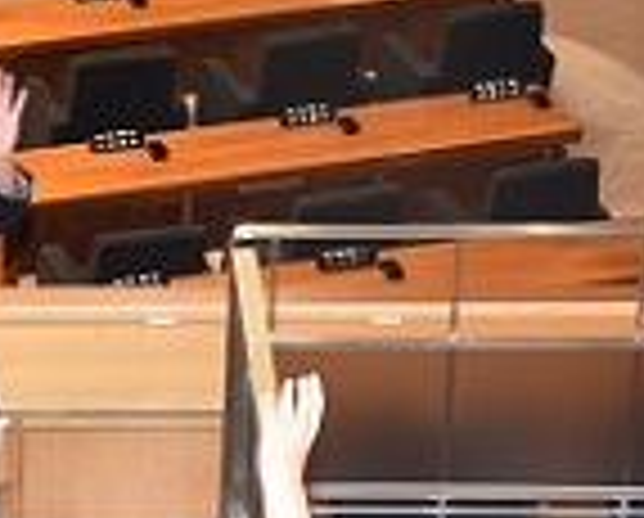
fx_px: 4106
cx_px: -176
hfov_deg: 8.8
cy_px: 315
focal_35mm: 215
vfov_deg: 7.2
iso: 1600
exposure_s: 1/60
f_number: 8
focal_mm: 48
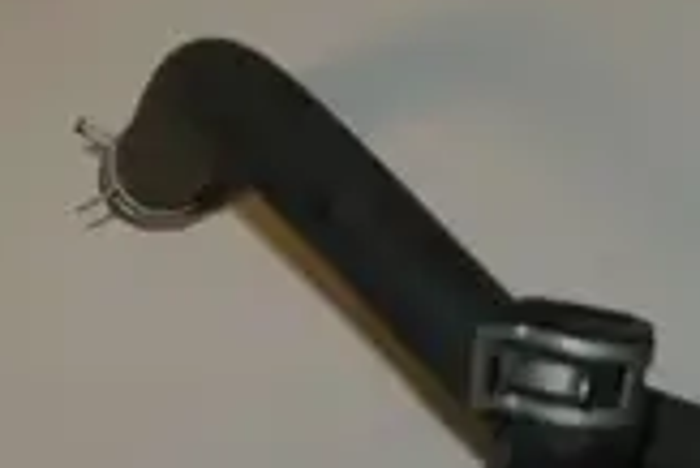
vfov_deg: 12.0
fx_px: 2180
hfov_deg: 17.0
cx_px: 945
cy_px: 528
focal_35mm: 112
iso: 200
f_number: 3.8
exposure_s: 1/60
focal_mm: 12.7
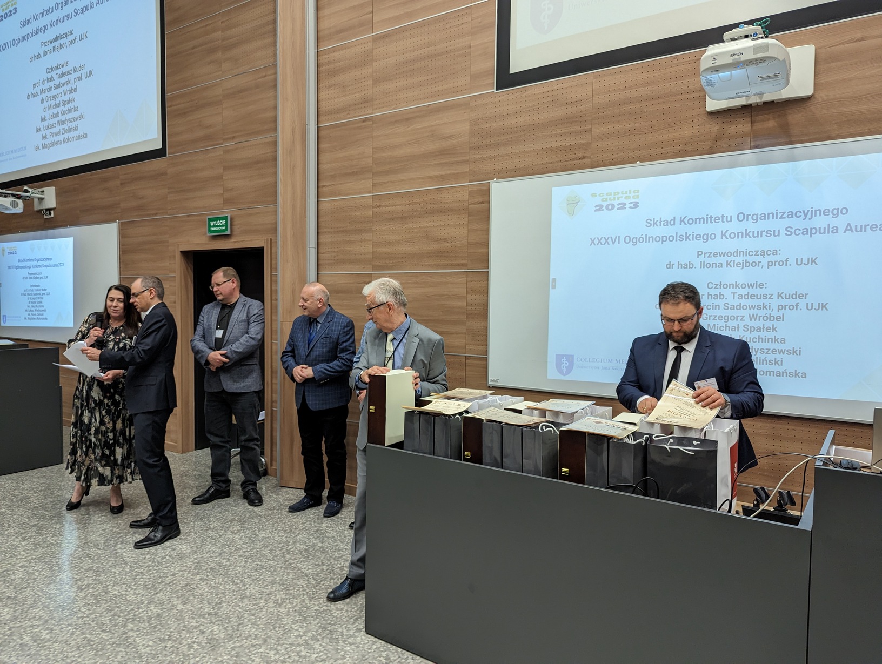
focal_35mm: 24
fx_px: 612
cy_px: 332
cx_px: 441
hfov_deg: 71.5
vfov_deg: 56.9
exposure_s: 1/26.8
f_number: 1.85
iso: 108
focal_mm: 6.81
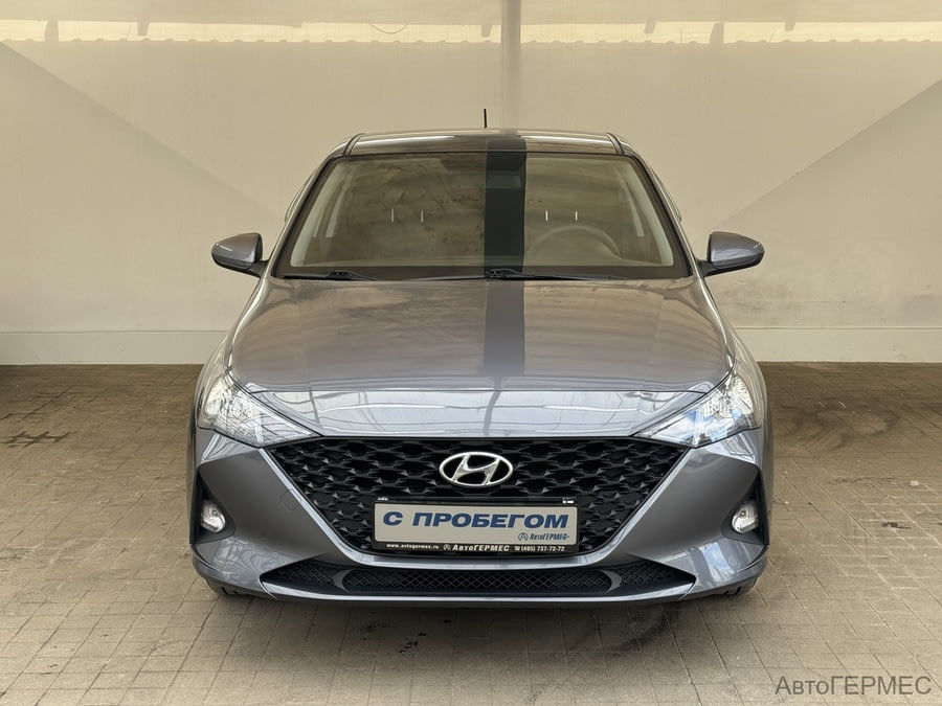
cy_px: 353
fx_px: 1306
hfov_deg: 39.7
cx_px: 471
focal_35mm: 48
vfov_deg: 30.3
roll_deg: -0.9
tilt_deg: -11.3
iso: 64
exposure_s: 1/428
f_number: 1.78
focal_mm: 6.76
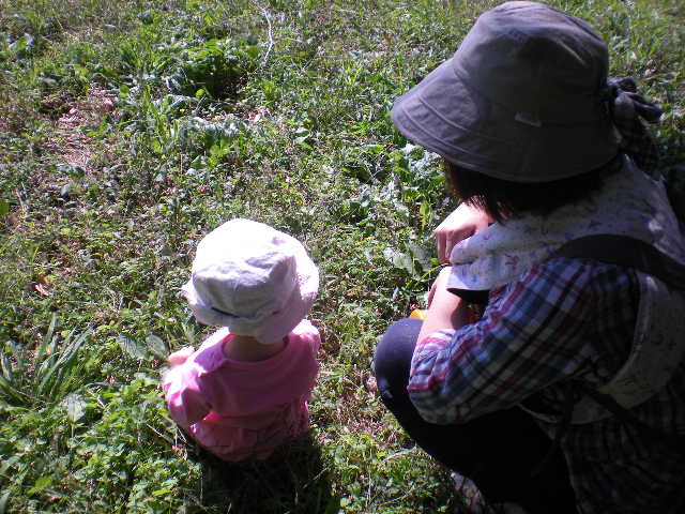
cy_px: 257
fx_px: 752
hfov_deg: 49.0
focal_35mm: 38
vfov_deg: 37.7
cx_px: 342
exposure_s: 1/245
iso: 64
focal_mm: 6.3
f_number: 4.6
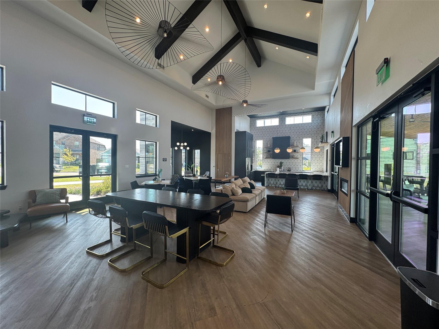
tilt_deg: -1.7
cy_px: 164
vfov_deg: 85.7
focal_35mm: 14
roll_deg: -1.5
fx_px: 178
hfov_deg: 102.1
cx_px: 220
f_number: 2.2
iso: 64
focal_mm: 2.22
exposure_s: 1/120
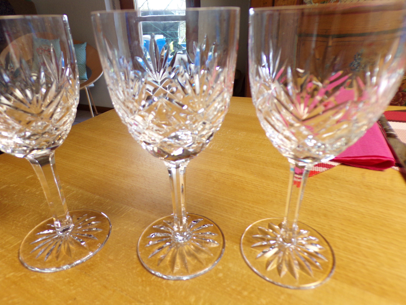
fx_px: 281
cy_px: 152
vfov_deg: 56.8
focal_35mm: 24
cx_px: 203
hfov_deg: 71.6
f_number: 3
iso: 124
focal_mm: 4.3
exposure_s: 1/34
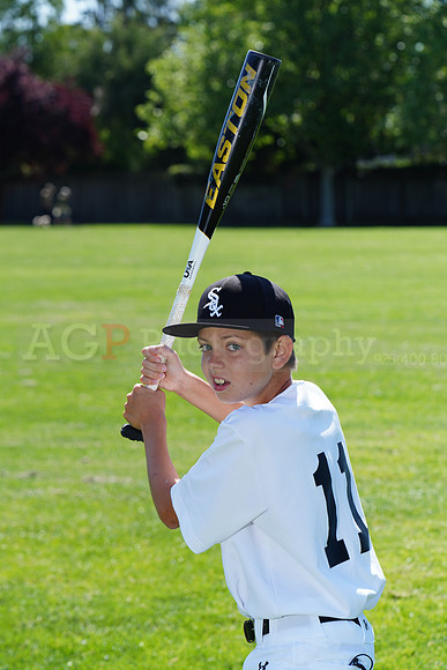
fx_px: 2755
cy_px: 335
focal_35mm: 148
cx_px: 224
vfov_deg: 13.9
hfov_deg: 9.3
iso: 200
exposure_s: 1/250
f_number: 9
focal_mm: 148
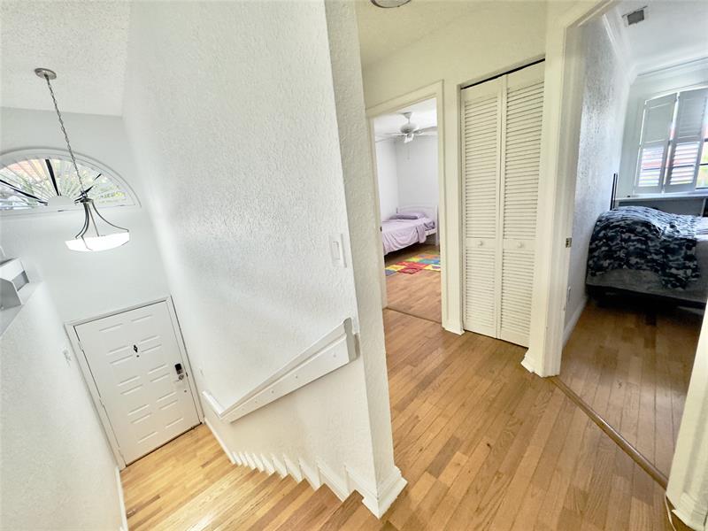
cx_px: 354
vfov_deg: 85.7
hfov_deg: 102.1
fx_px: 286
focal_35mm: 14
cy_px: 266
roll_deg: +5.7
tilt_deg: -14.9
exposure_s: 1/120
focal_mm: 2.22
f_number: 2.2
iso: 250
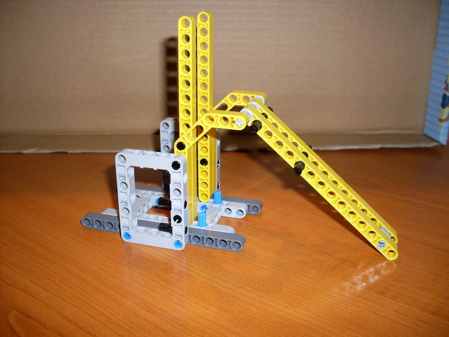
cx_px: 224
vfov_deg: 37.7
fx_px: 493
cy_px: 168
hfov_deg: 49.0
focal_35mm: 38
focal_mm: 6.3
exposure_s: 1/45
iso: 100
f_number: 2.8
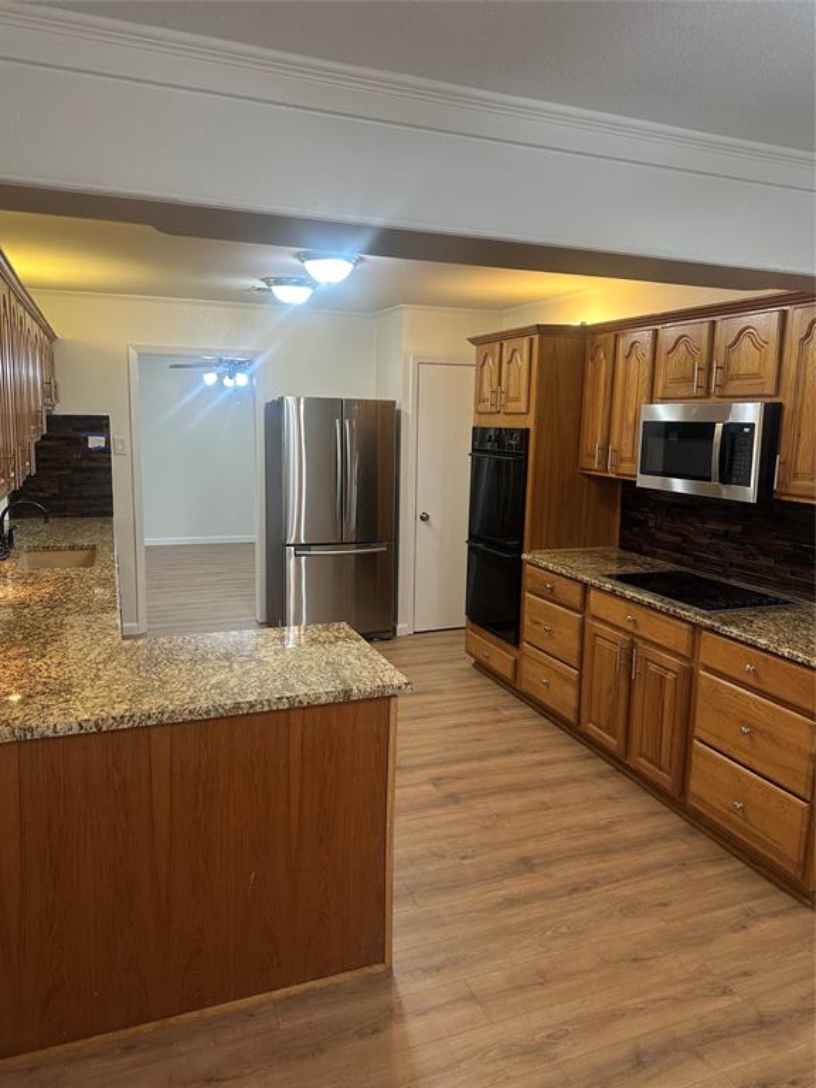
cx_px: 408
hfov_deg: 56.8
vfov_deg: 71.6
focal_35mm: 24
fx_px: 754
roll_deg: -1.3
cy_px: 544
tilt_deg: -7.2
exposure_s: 1/60
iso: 160
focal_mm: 6.86
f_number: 1.78
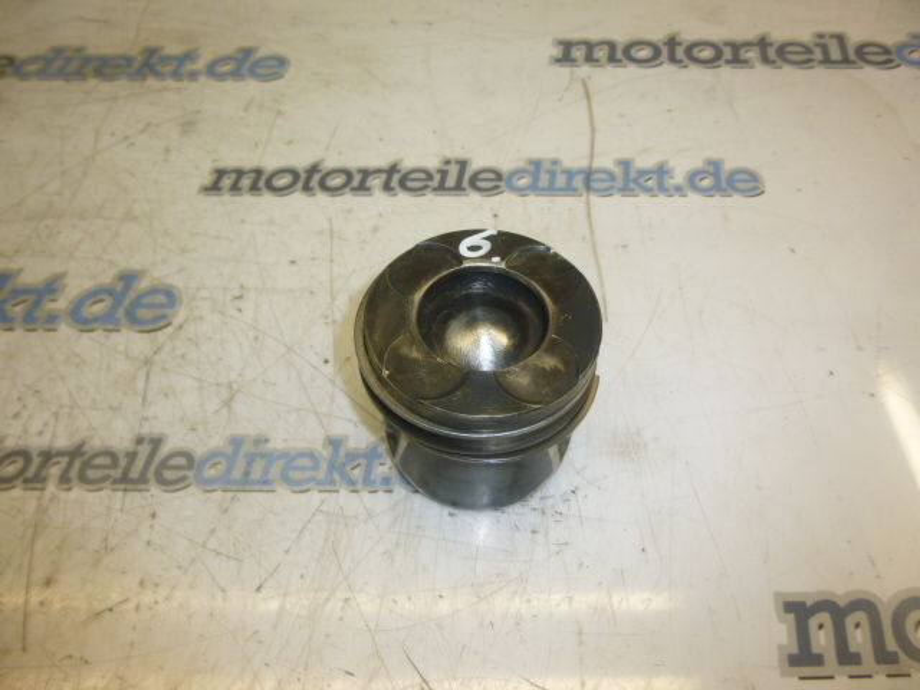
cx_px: 460
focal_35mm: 25
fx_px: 664
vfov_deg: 54.9
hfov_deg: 69.4
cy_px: 345
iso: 100
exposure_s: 1/60
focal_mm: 4.5
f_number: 3.1
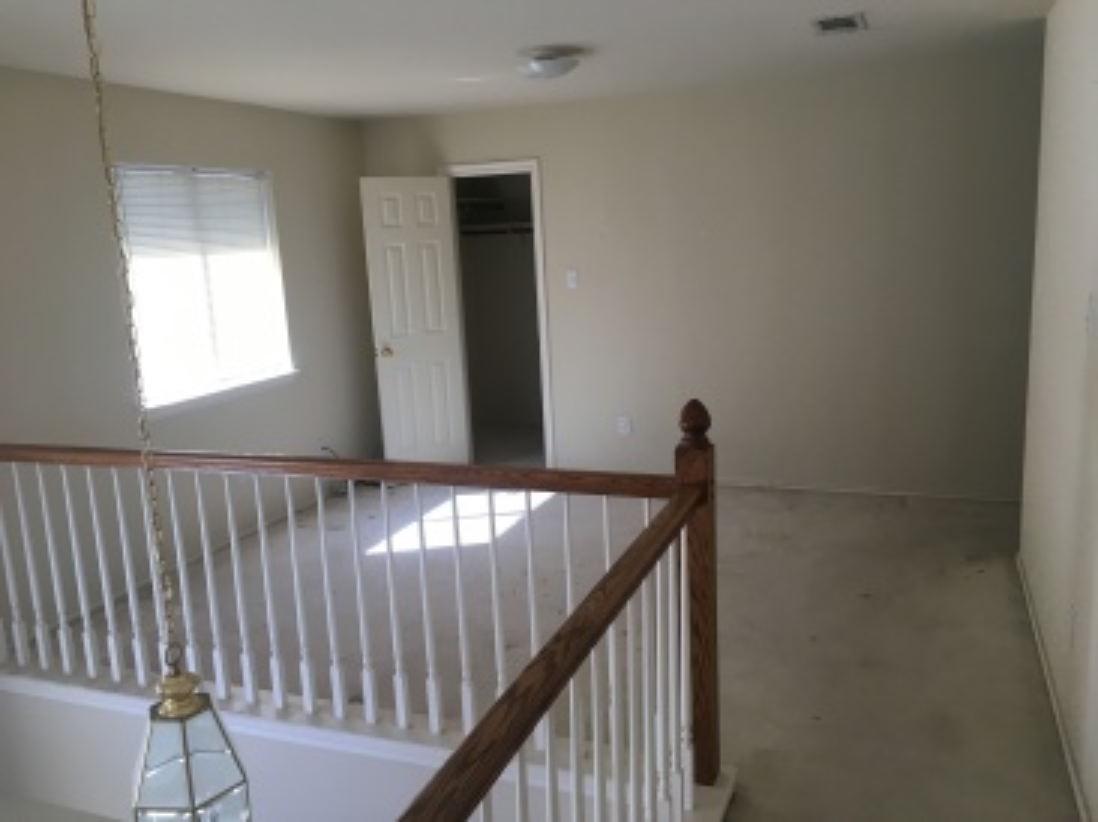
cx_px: 549
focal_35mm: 29
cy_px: 411
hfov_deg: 61.7
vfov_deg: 48.2
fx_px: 919
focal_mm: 4.15
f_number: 2.2
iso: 25
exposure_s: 1/30
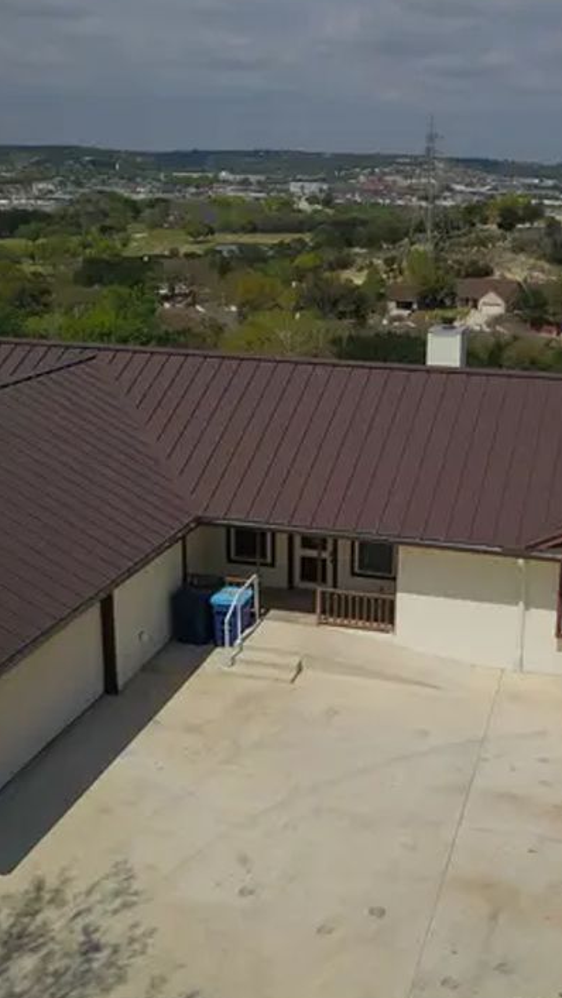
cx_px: 380
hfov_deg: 28.8
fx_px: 1086
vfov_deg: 49.4
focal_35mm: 41
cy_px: 500
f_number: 2.2
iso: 100
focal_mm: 4.73
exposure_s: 1/4115
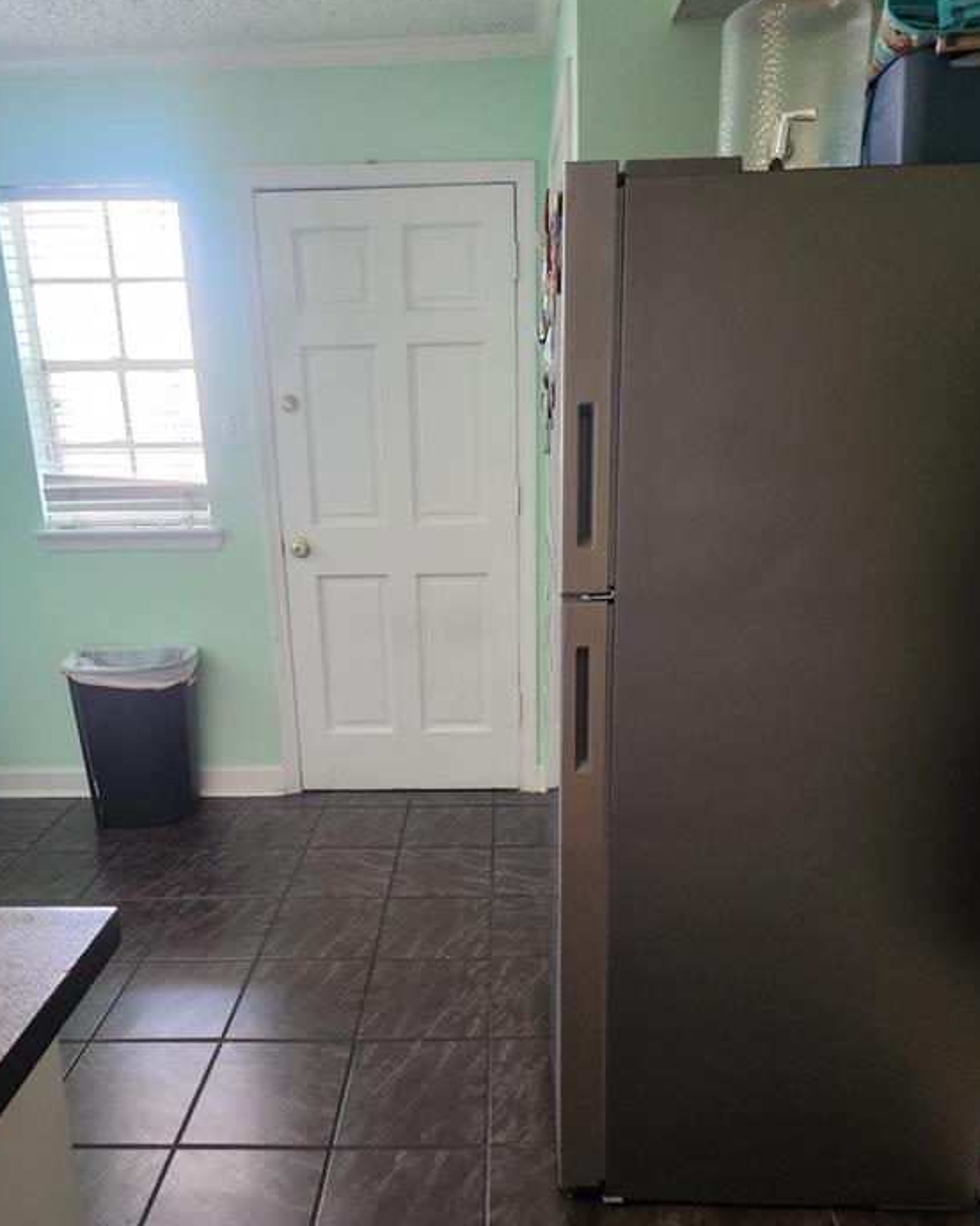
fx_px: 906
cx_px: 492
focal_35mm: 25
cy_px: 643
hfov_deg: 56.8
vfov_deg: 68.1
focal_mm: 5.4
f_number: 1.8
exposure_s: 1/120
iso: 640
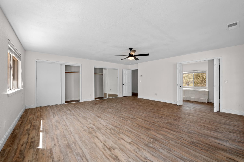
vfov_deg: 81.1
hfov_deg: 104.3
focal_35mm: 14
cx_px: 122
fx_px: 95
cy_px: 81
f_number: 9
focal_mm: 14
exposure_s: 1/8
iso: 250
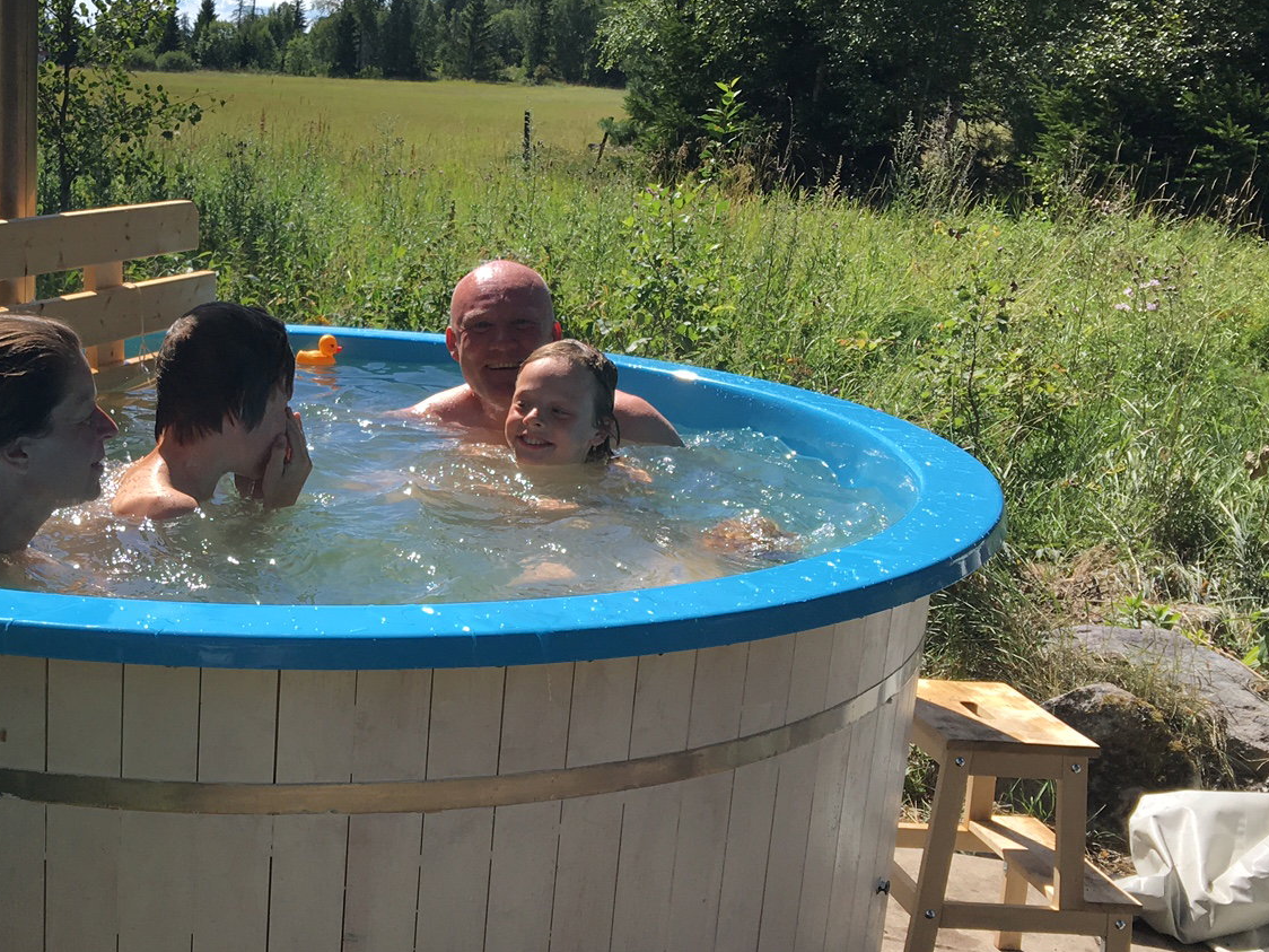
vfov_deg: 27.9
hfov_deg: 35.8
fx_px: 1906
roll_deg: -2.2
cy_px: 606
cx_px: 281
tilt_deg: -15.5
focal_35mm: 52
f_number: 2.2
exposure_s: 1/1166
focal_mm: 4.15
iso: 25
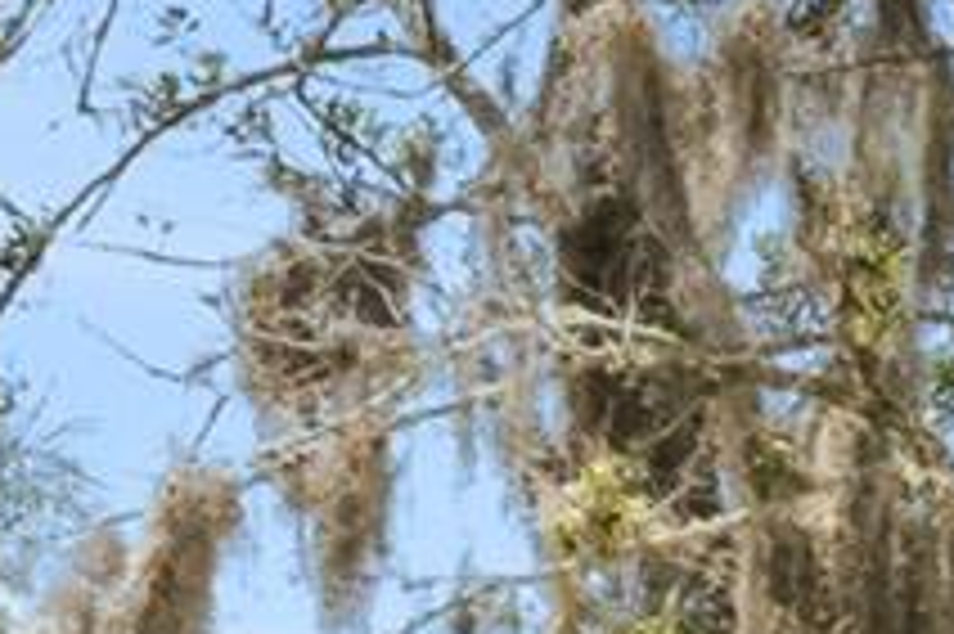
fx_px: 6990
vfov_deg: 5.0
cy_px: 1641
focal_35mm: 264
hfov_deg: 6.6
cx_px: 3492
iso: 250
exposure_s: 1/30
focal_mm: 35
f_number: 22
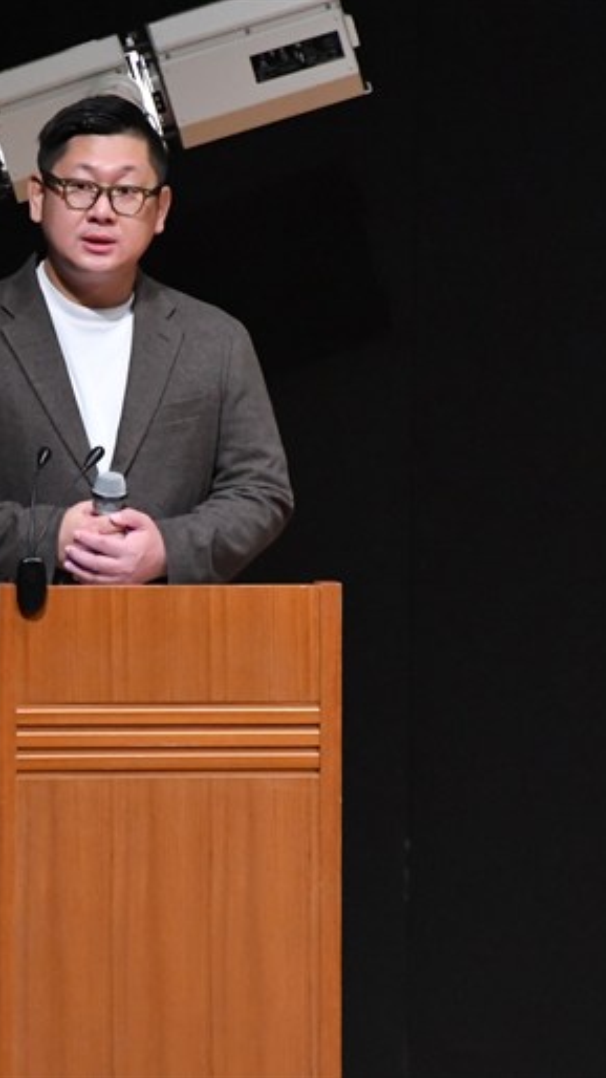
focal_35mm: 711
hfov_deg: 1.7
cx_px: 106
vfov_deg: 3.0
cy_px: 539
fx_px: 20318
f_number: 5.6
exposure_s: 1/400
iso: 6400
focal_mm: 300
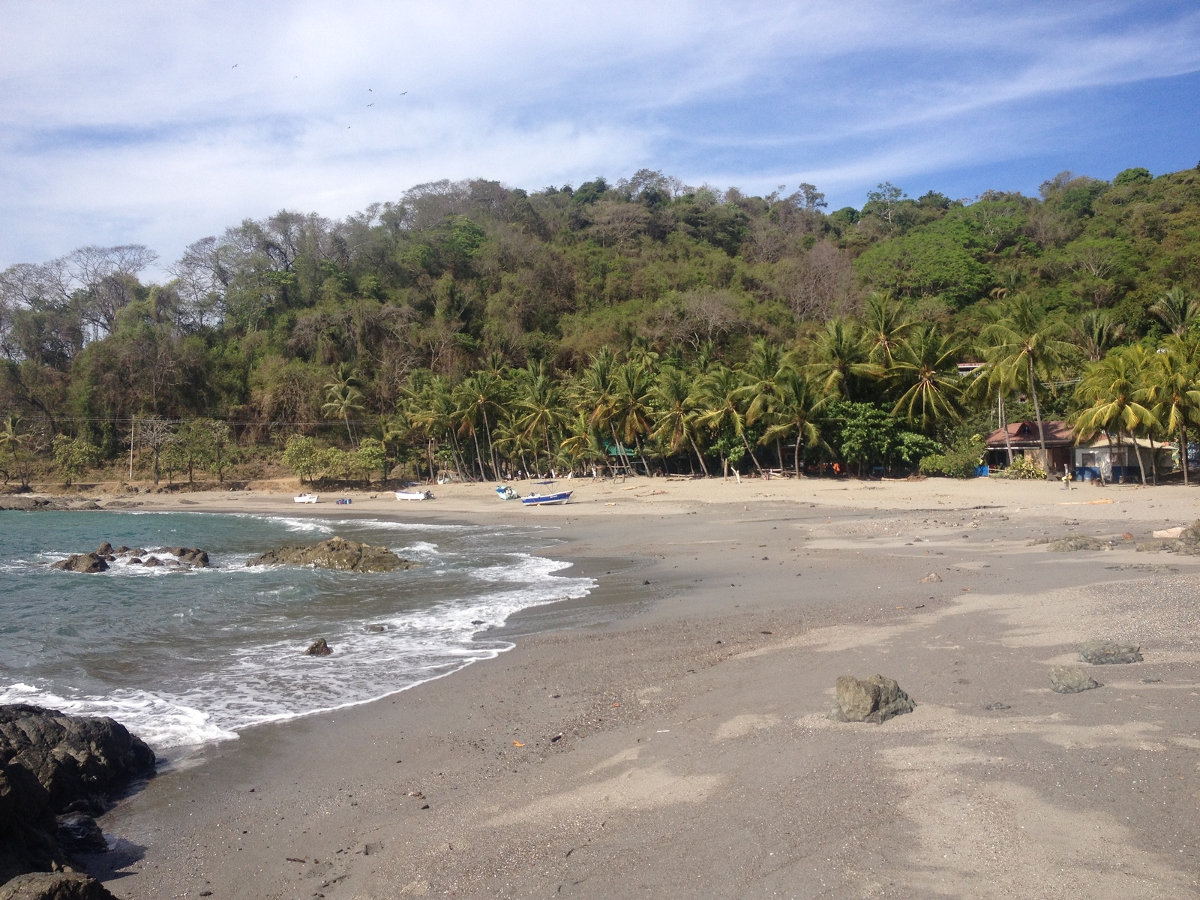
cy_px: 450
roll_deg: -0.1
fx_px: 1213
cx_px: 600
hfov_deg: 52.6
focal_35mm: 35
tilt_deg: -1.0
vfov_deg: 40.7
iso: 50
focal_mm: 4.28
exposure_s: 1/1905
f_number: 2.4
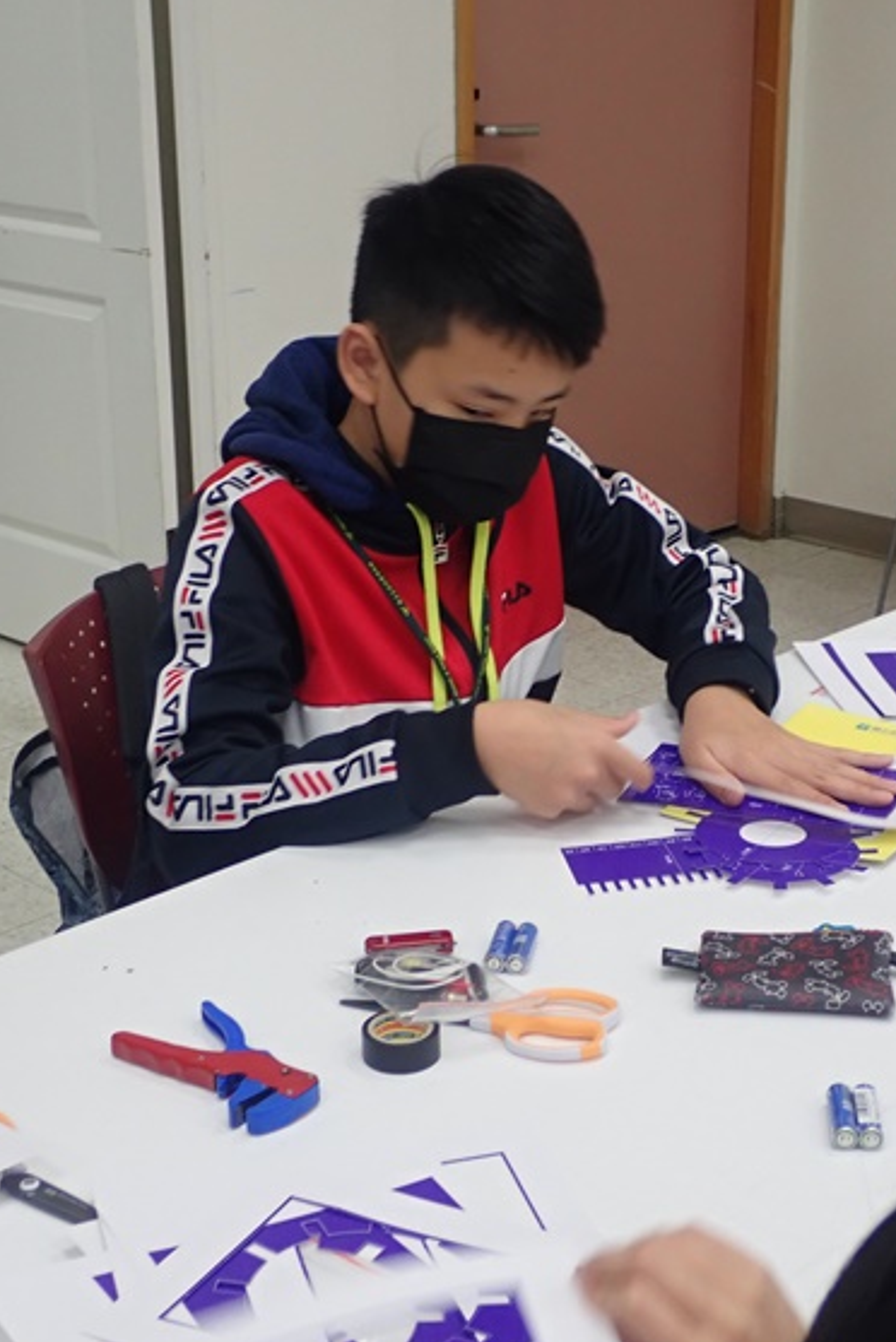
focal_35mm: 56
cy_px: 669
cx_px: 556
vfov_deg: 35.6
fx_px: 2088
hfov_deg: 24.2
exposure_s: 1/60
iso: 200
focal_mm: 7.34
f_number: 2.8
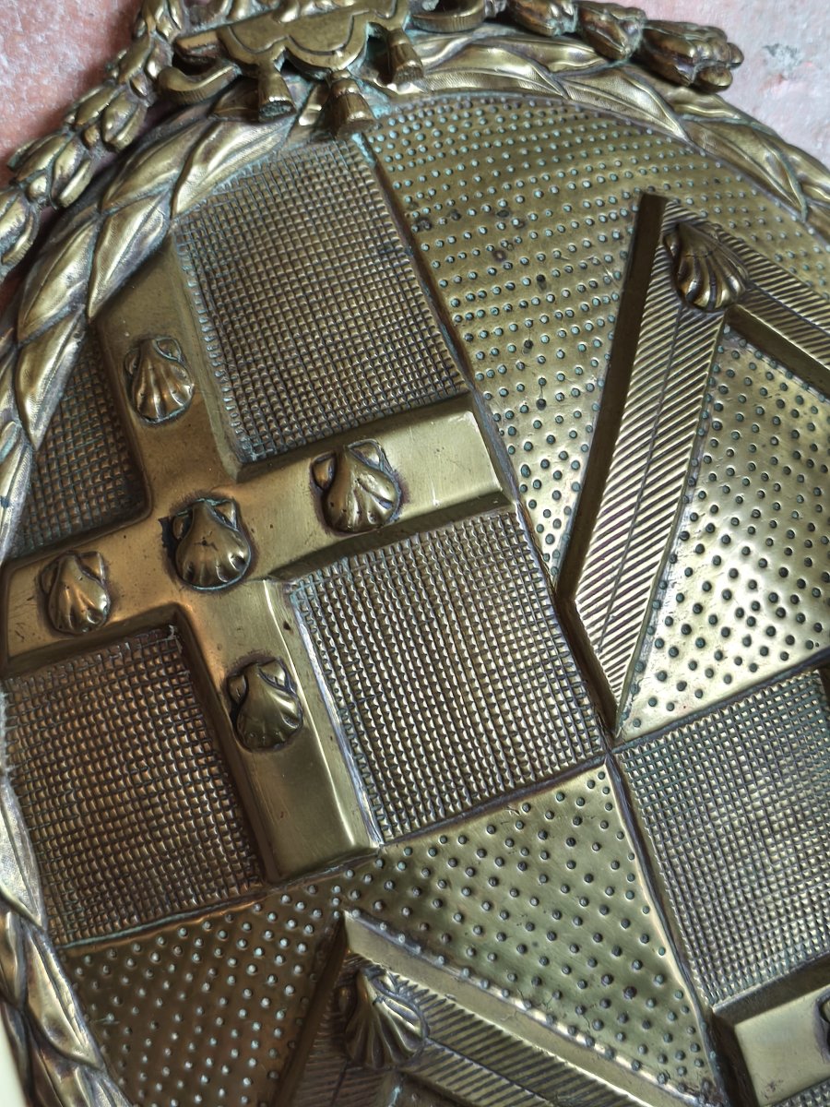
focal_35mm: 50
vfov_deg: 38.2
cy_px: 554
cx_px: 415
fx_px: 1598
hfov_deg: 29.1
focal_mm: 5.35
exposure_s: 1/50
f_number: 1.7
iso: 250
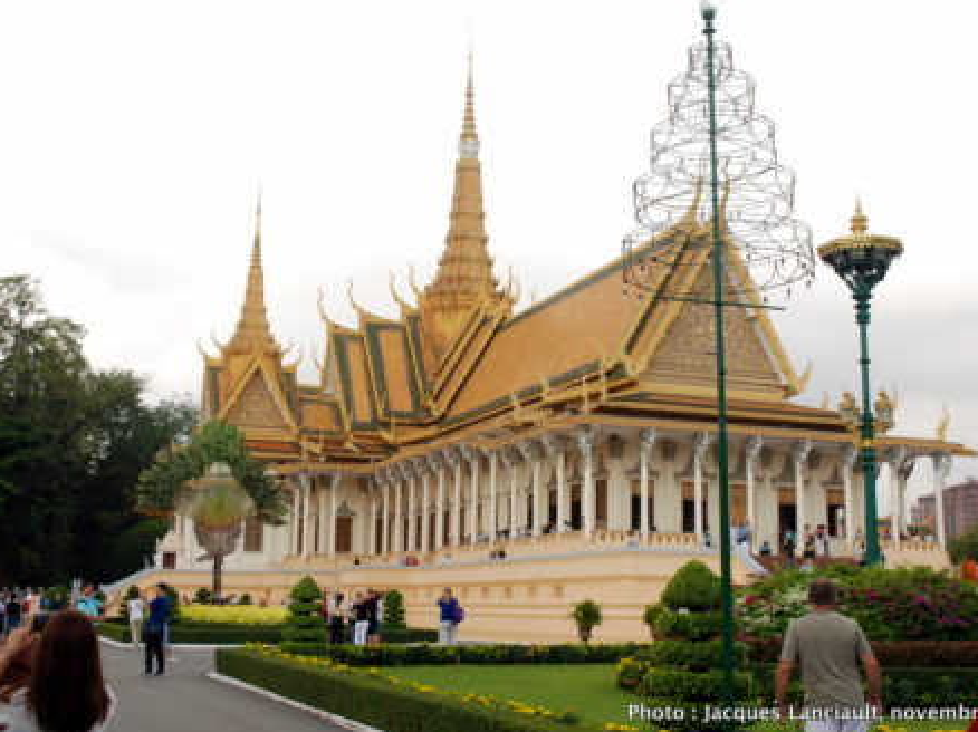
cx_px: 518
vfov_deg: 32.5
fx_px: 1258
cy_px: 372
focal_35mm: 45
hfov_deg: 42.5
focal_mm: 27
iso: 100
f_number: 11
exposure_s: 1/80
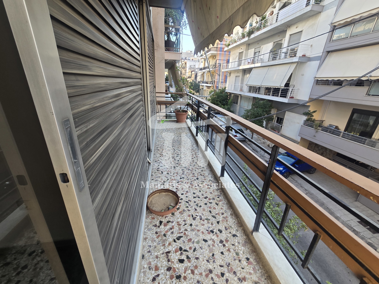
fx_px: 142
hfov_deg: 106.2
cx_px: 190
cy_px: 142
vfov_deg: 89.9
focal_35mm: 13
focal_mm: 2.2
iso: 50
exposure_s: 1/191
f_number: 2.2
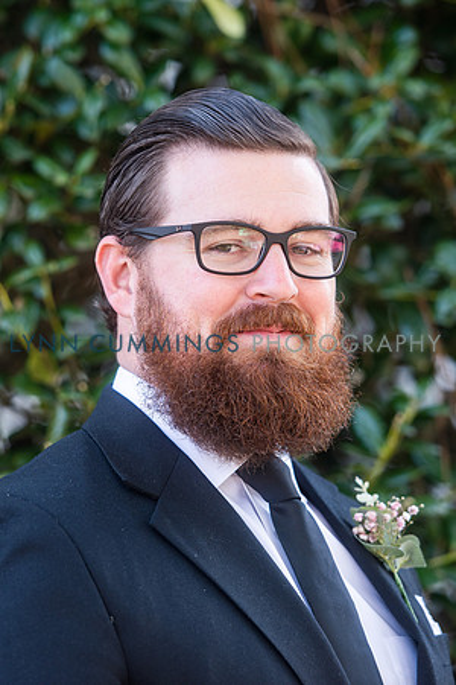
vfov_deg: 9.2
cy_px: 342
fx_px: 4272
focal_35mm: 225
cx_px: 93
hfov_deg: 6.1
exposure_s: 1/250
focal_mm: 150
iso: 160
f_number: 3.5
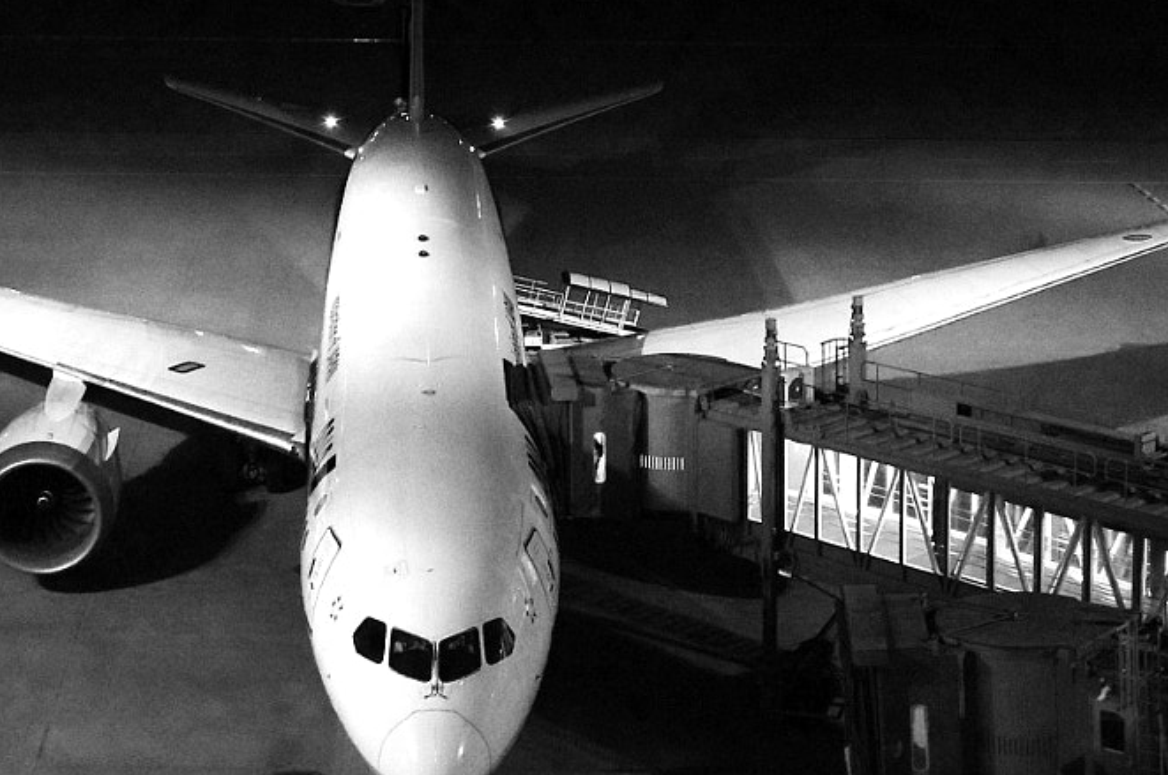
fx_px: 2430
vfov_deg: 17.9
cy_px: 80
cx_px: 435
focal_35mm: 75
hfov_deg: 26.9
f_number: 4
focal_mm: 21
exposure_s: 1/30
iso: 1600
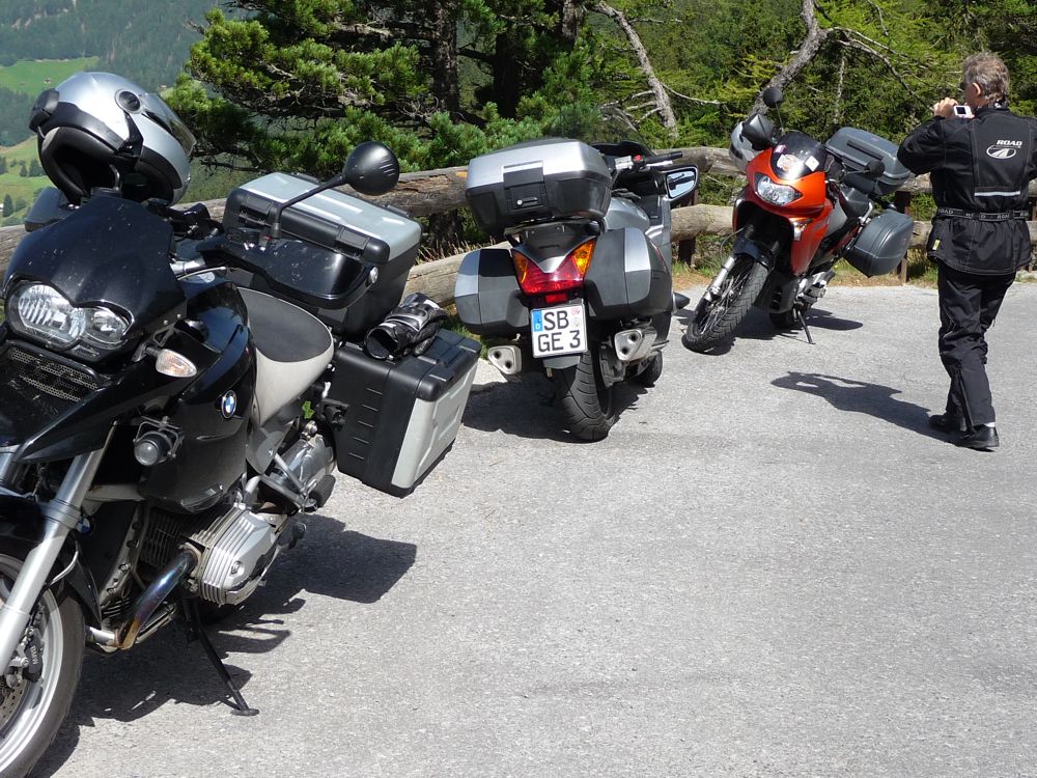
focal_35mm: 61
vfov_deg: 24.0
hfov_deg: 31.7
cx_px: 518
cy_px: 389
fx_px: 1827
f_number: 4.1
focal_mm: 7.6
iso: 100
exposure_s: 1/500
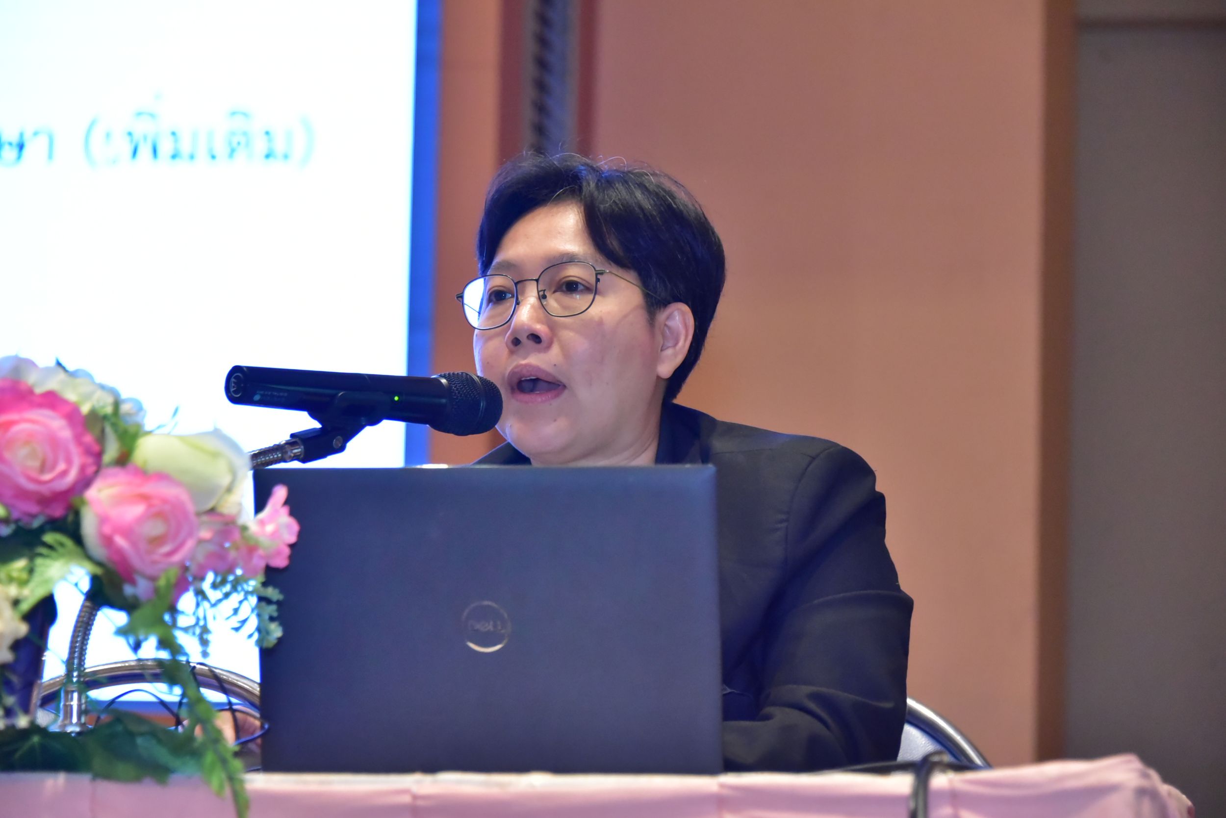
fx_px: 4258
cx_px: 613
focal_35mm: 125
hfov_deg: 16.4
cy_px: 409
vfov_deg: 11.0
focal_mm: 125
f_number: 5.6
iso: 8000
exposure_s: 1/200
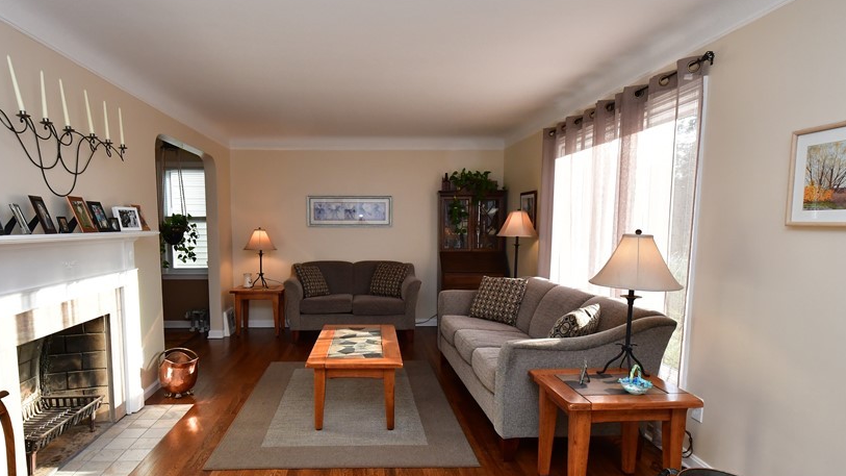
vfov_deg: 53.3
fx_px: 471
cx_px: 369
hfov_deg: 83.4
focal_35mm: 21
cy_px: 278
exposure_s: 1/125
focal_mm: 10
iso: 900
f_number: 9
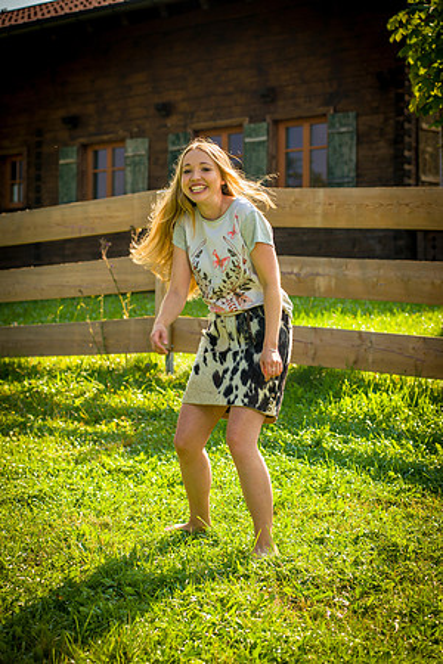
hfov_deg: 17.1
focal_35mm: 80
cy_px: 332
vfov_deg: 25.4
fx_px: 1477
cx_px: 222
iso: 100
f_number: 5
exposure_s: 1/200
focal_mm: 80
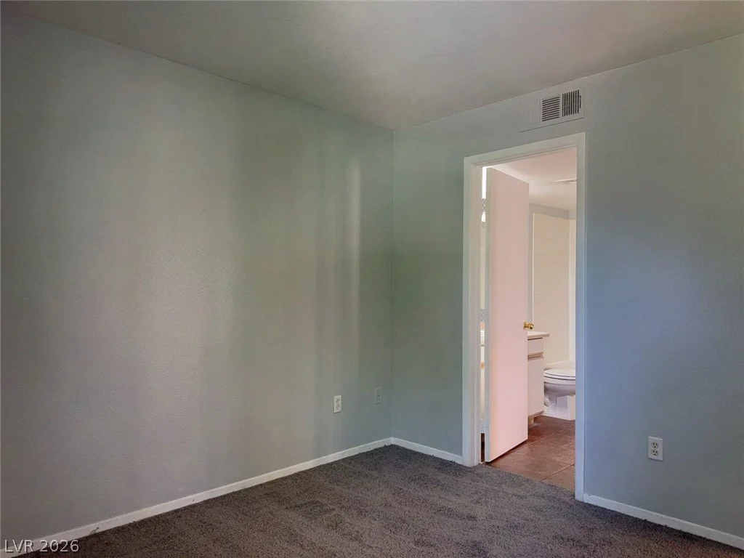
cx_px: 372
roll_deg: -0.6
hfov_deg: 71.6
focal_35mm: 24
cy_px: 279
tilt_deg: +0.5
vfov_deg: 56.8
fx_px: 516
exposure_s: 1/60
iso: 250
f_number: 1.78
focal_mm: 6.76
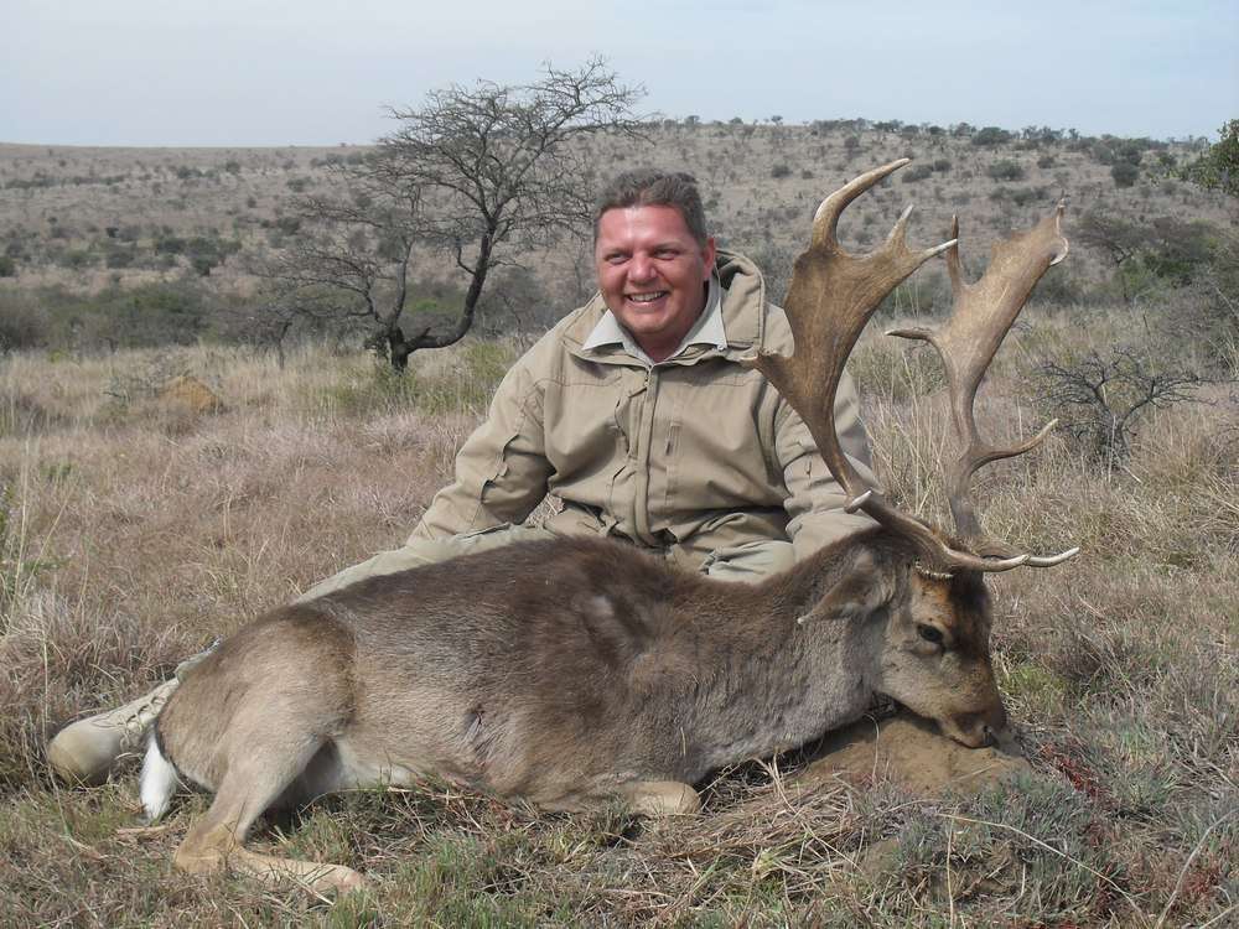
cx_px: 620
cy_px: 464
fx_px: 2148
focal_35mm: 60
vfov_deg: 24.4
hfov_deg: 32.2
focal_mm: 9.9
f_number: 10
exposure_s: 1/90
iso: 80
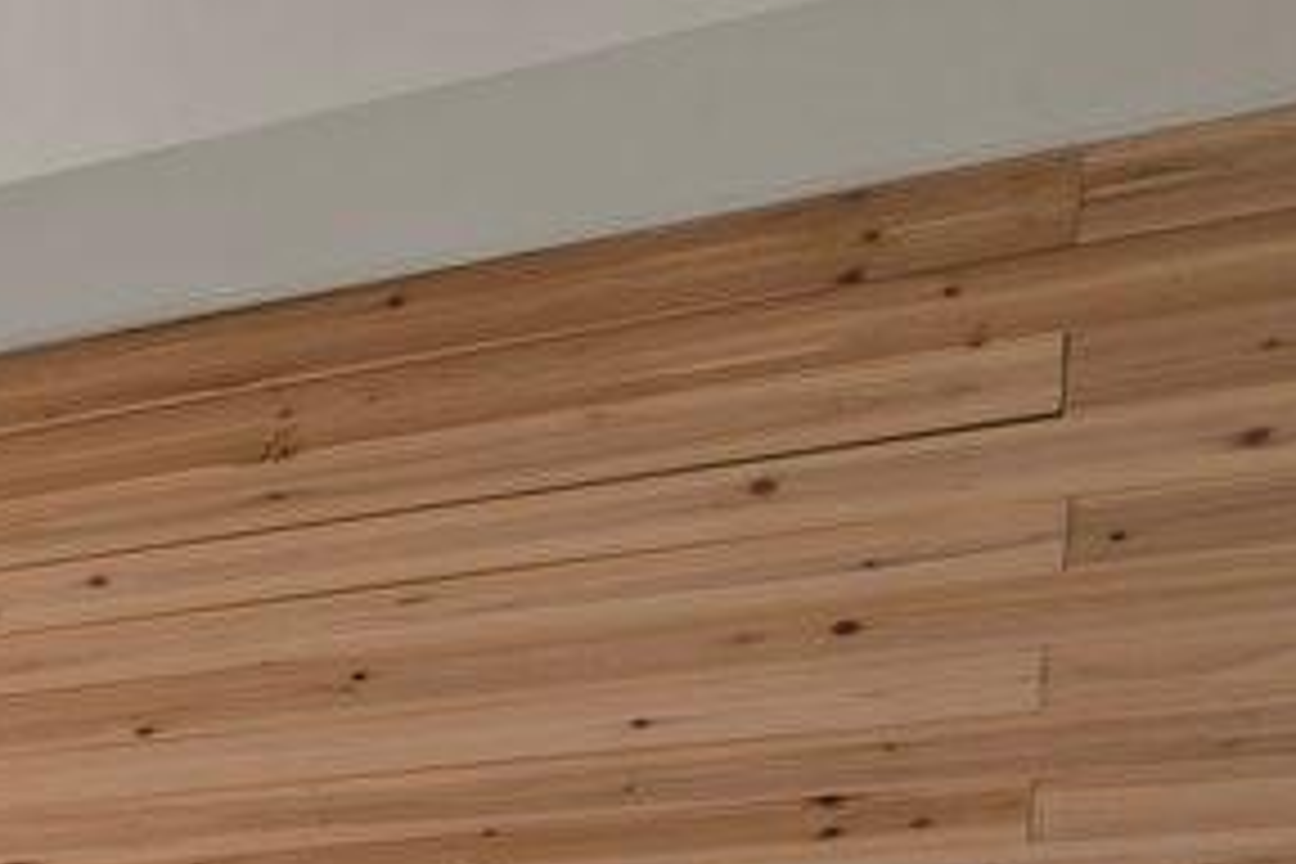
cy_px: 1339
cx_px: -1395
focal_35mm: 71
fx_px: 2556
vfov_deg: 17.1
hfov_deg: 17.8
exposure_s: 1/1.25
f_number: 11
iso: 100
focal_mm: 16
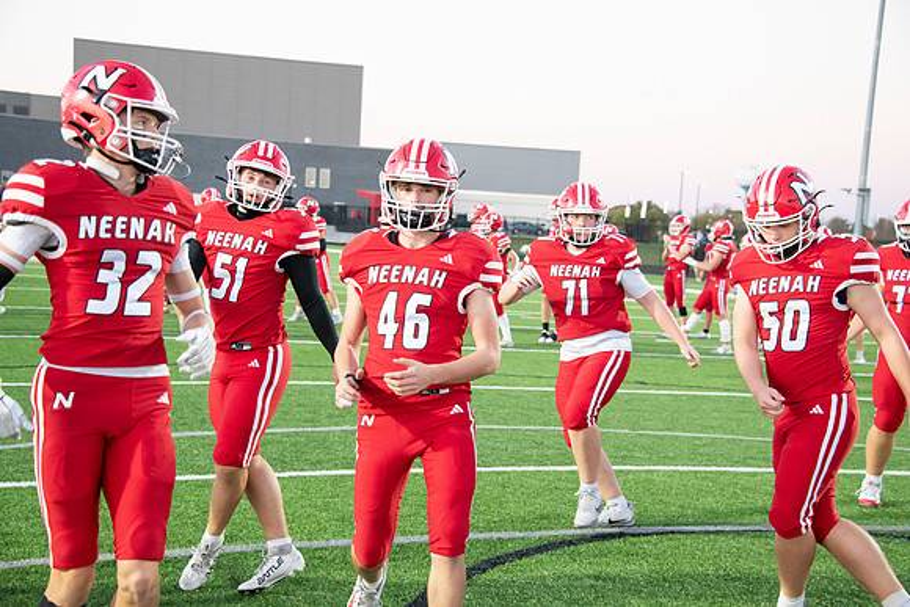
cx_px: 455
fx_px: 1568
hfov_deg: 32.4
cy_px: 304
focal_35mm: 62
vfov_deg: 21.9
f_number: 5.6
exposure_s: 1/500
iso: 8000
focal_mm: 62
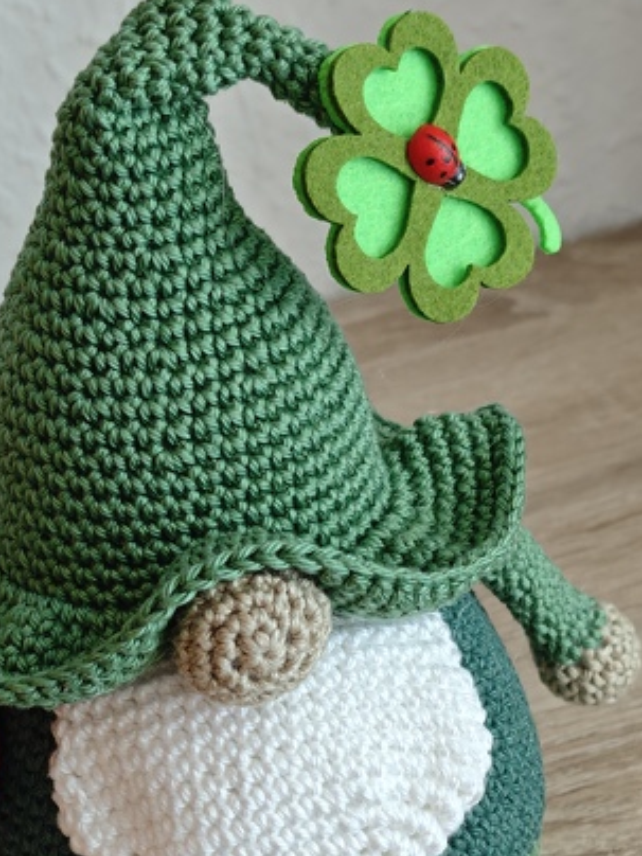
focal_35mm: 101
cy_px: 627
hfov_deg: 14.6
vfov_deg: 19.3
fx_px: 2498
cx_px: 237
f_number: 1.62
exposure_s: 1/102
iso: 320
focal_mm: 6.55
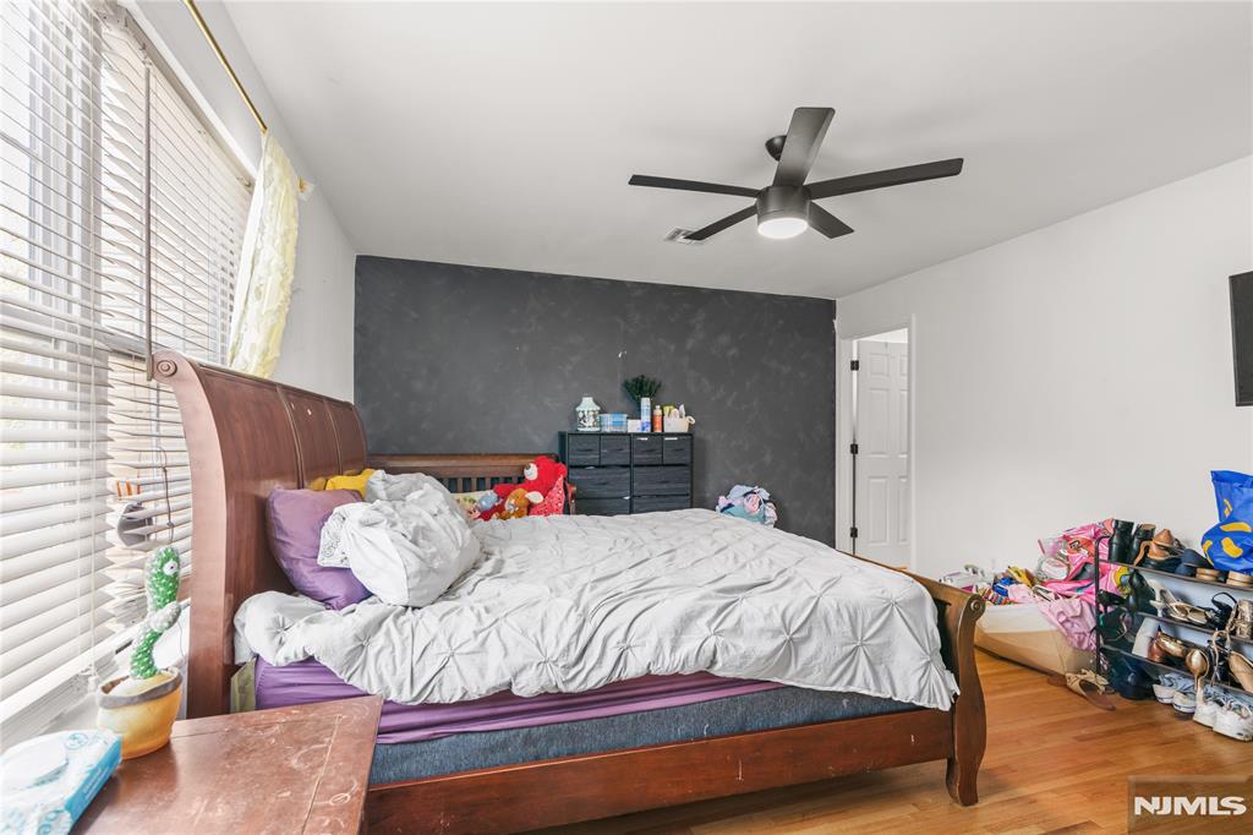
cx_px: 626
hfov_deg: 96.8
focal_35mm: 16
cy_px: 418
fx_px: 557
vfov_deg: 73.7
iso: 400
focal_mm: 16
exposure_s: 1/2
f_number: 8
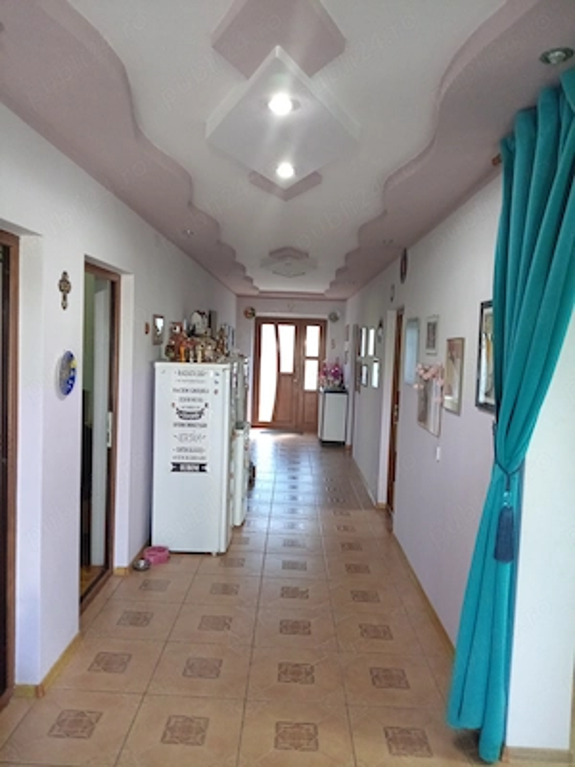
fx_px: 576
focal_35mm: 26
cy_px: 384
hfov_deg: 53.1
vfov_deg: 67.3
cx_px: 288
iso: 644
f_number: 1.8
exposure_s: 1/25
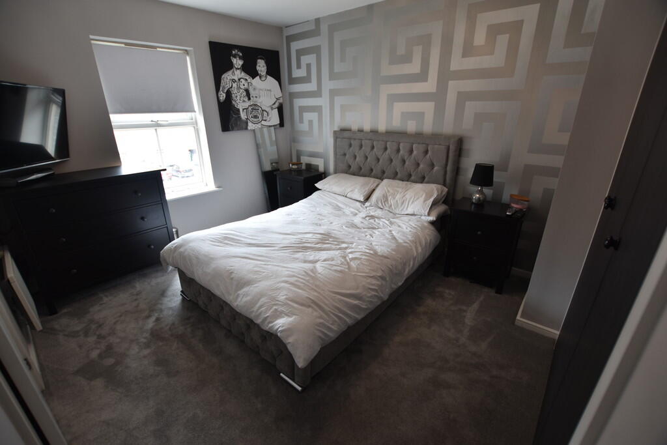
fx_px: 278
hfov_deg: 100.4
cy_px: 222
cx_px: 334
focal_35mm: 15
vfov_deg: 77.3
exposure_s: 1/15
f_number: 3.5
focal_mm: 10
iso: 125
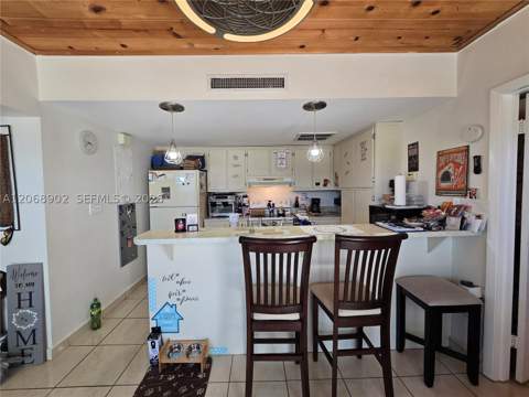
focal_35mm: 13
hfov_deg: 106.2
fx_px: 199
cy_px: 198
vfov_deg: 89.9
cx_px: 264
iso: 100
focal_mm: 2.2
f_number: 2.2
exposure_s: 1/60
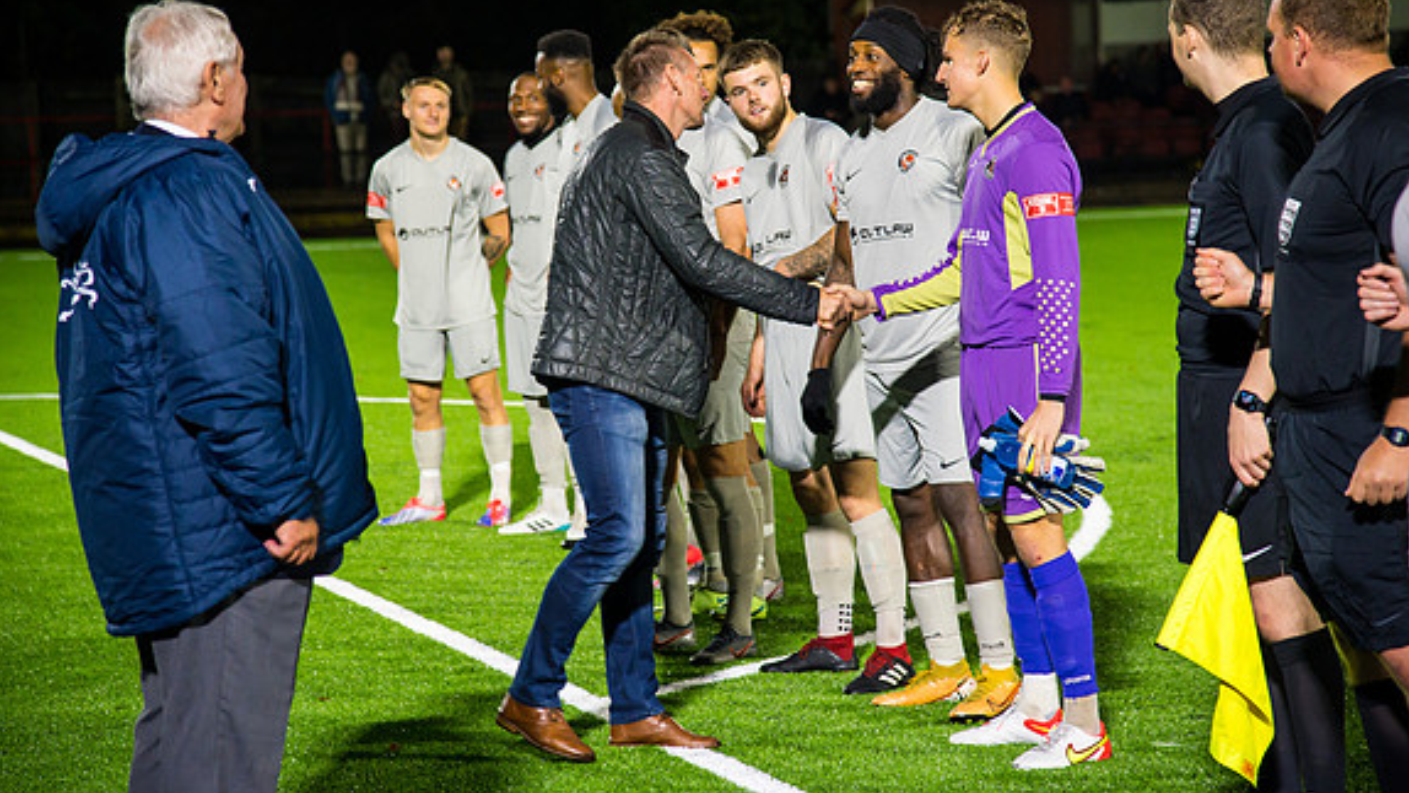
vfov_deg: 10.9
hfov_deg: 19.3
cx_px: 709
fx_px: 4147
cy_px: 324
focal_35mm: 111
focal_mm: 105
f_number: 4
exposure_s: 1/100
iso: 4000
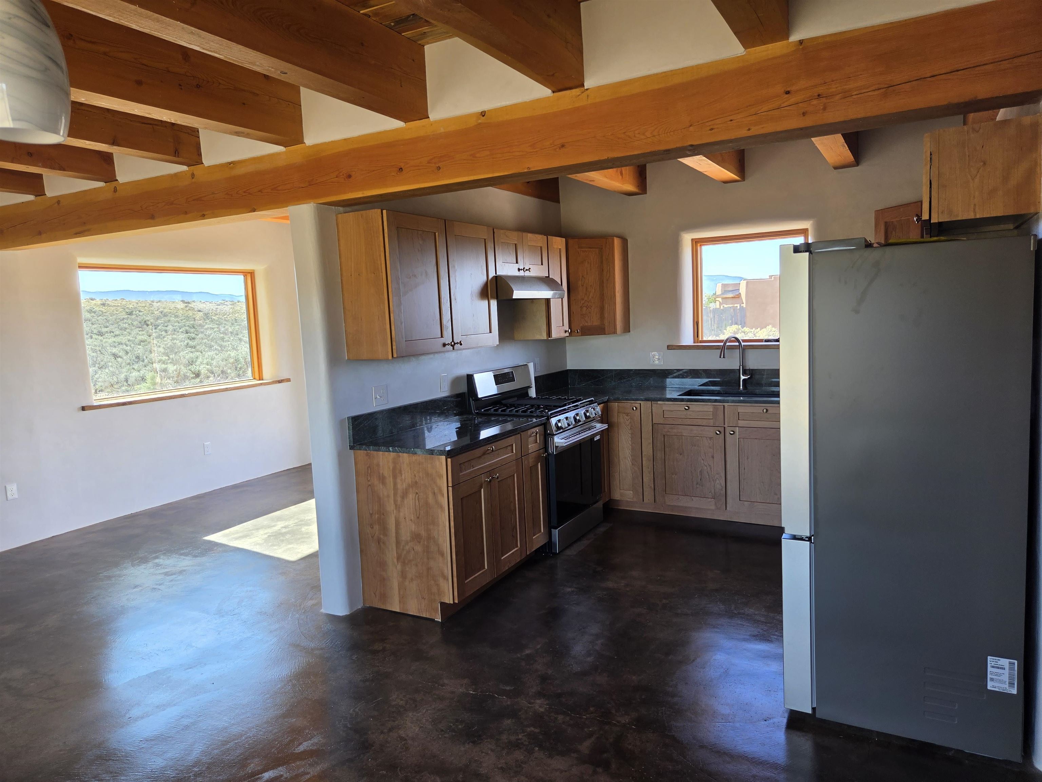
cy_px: 391
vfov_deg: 58.9
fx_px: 692
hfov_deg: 73.9
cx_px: 521
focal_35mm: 23
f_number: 1.8
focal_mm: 5.4
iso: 40
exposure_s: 1/180
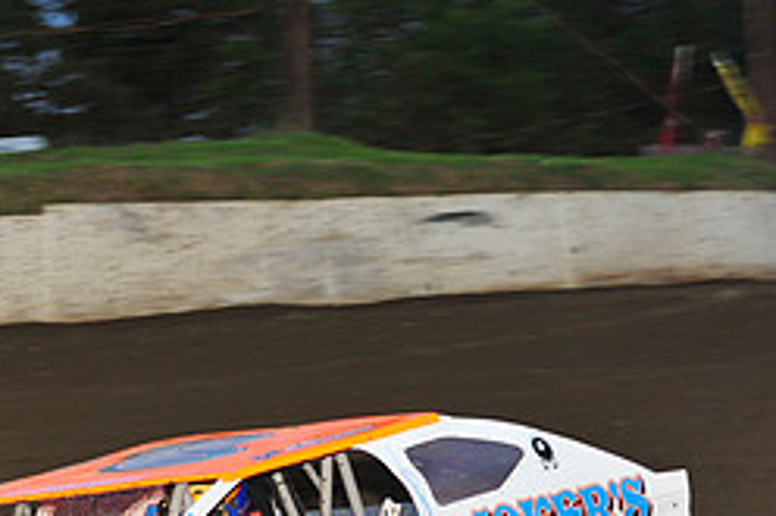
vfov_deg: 5.6
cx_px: 9
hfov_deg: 8.3
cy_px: 582
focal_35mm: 246
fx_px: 5299
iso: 640
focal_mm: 105
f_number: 6.3
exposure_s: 1/320
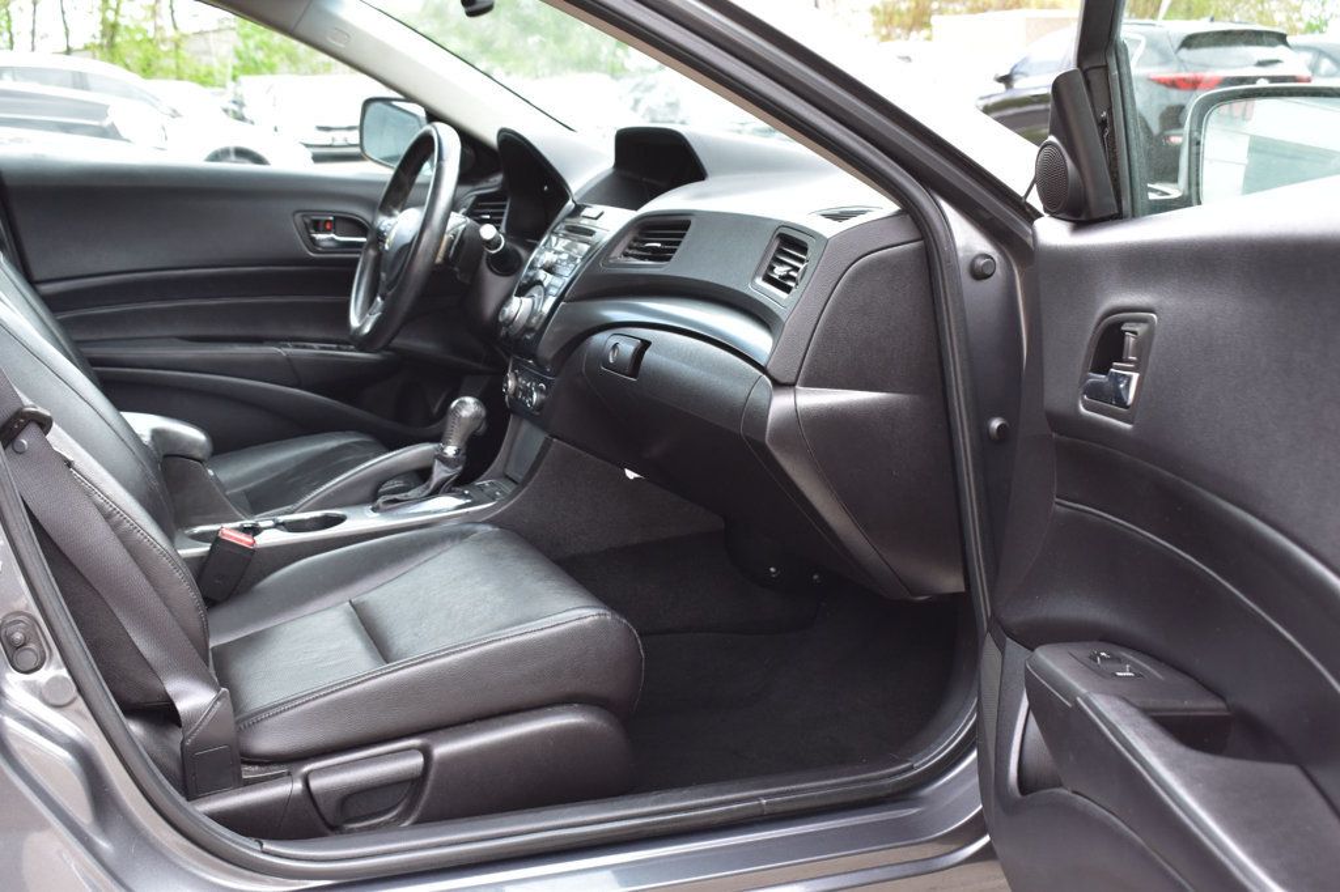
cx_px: 670
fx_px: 1563
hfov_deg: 46.4
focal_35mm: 42
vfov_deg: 31.9
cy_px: 446
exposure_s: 1/60
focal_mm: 28
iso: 400
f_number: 8
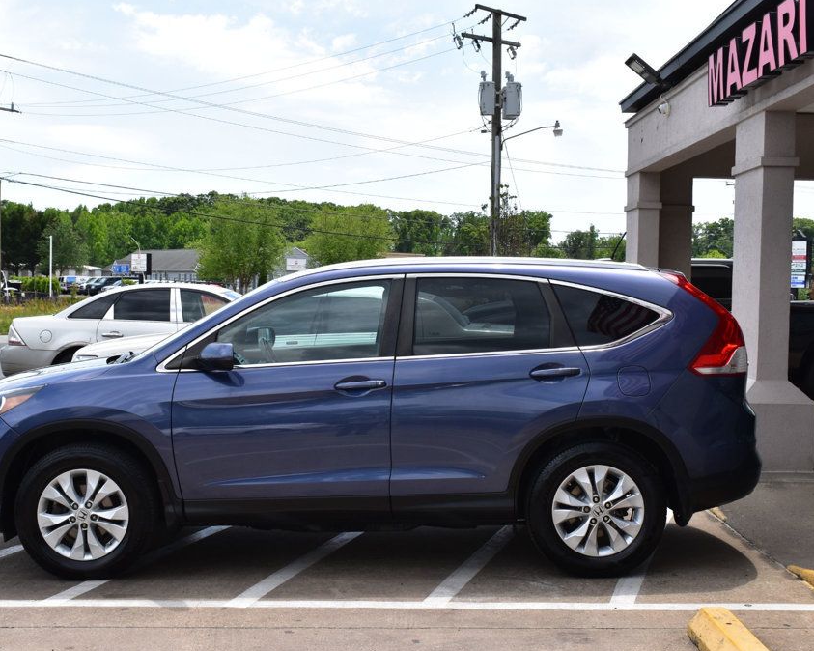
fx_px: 1194
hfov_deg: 37.6
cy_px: 326
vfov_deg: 30.5
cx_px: 369
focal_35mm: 50
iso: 400
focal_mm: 29
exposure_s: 1/400
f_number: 11
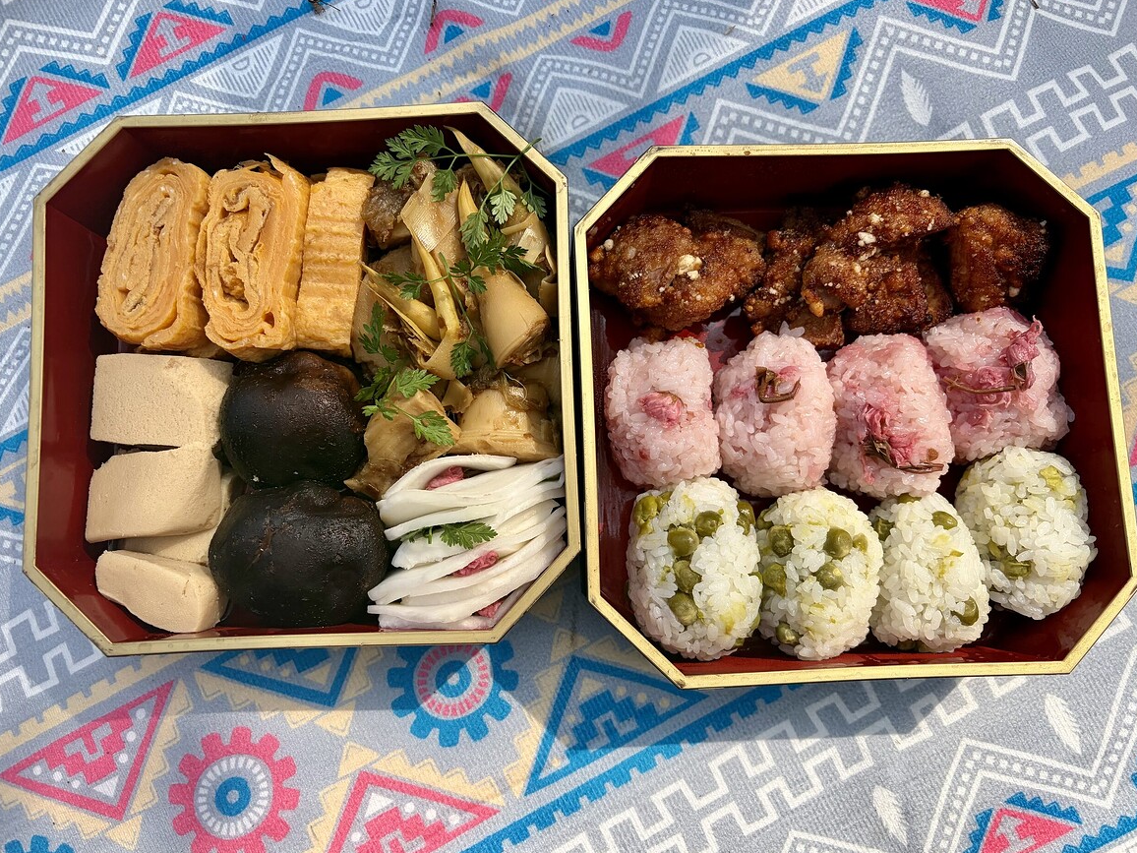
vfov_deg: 51.4
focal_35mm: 27
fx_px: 887
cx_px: 559
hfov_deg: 65.3
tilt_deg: -82.5
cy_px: 431
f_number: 1.6
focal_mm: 5.96
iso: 50
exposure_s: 1/1848
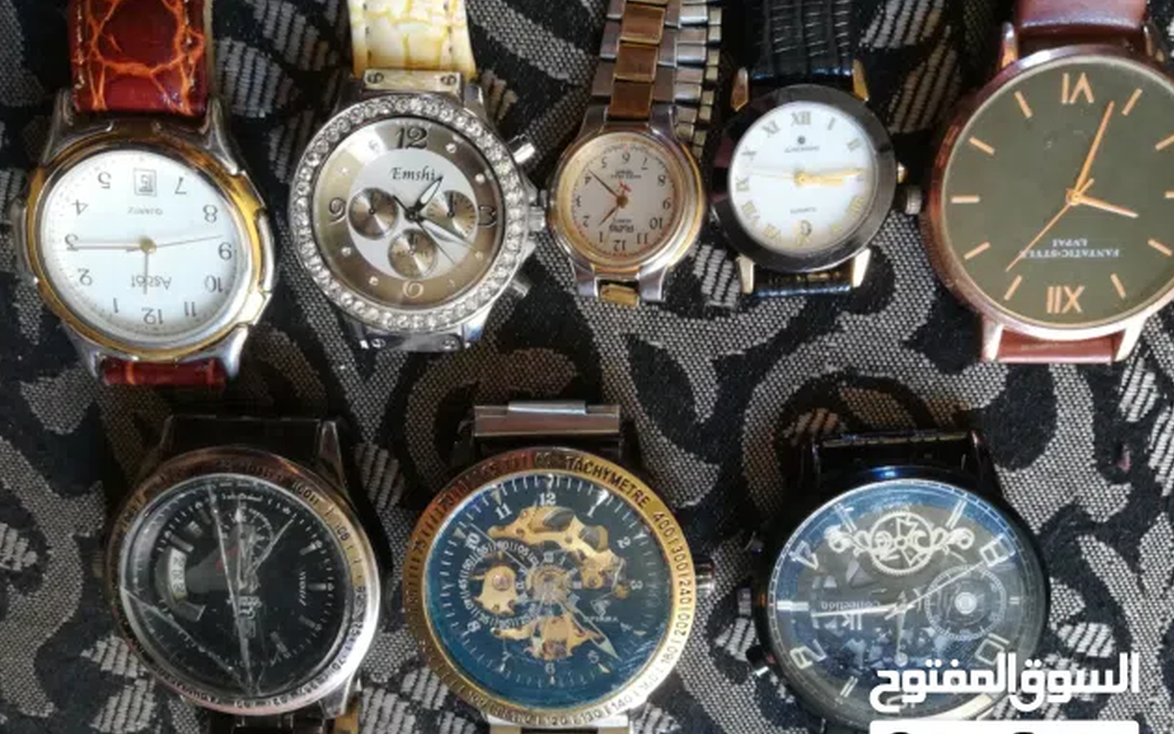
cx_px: 589
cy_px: 384
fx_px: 896
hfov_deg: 66.5
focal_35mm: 28
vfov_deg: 44.5
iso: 160
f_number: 2.2
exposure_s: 1/33.3
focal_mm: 3.83
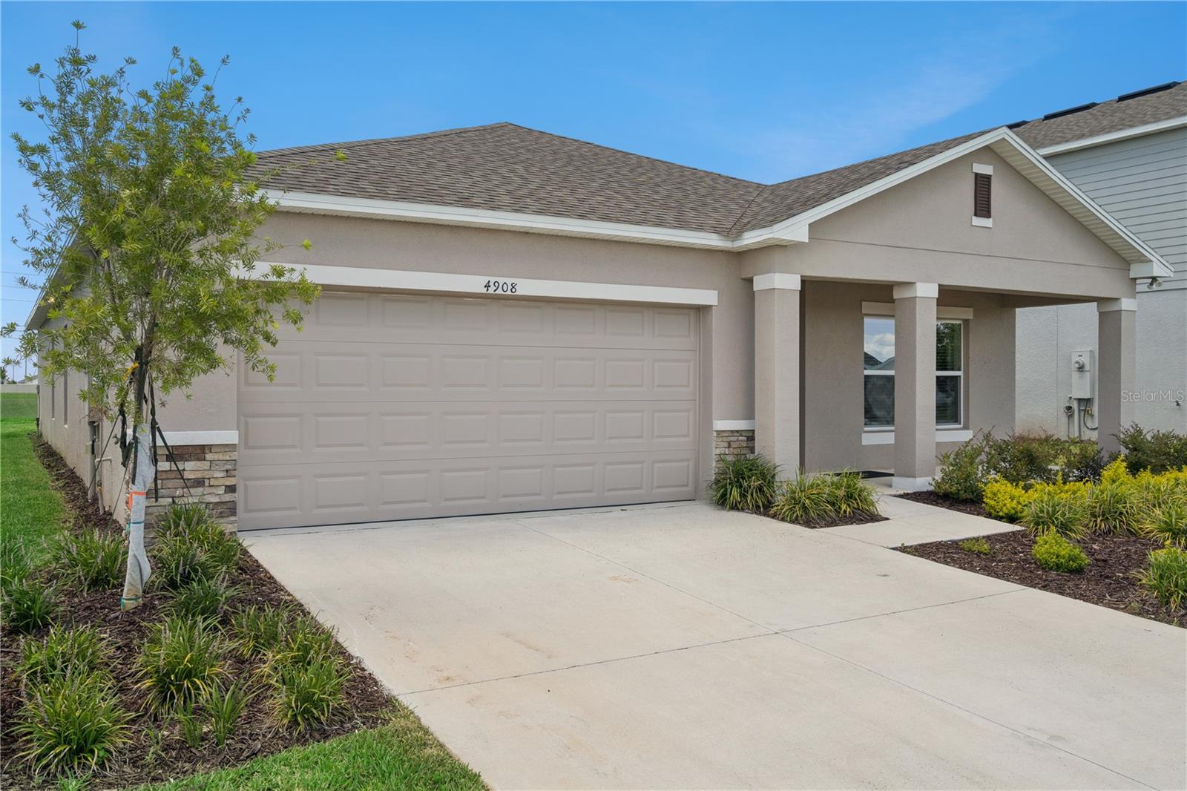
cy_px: 396
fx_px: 989
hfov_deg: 61.9
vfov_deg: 43.6
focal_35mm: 30
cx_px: 594
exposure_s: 1/400
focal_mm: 30
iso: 400
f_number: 9
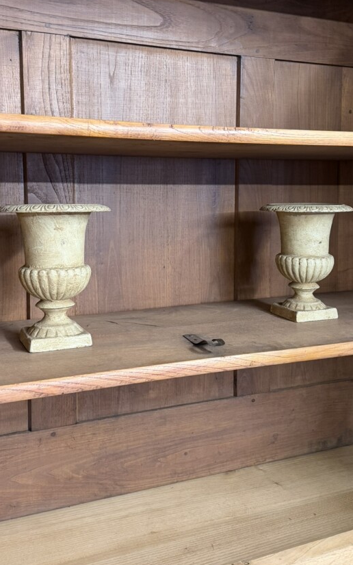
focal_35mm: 37
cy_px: 240
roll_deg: -0.6
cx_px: 176
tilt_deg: -5.7
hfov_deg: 34.5
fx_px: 569
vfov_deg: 52.5
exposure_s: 1/50
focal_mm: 6.76
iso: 320
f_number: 1.78
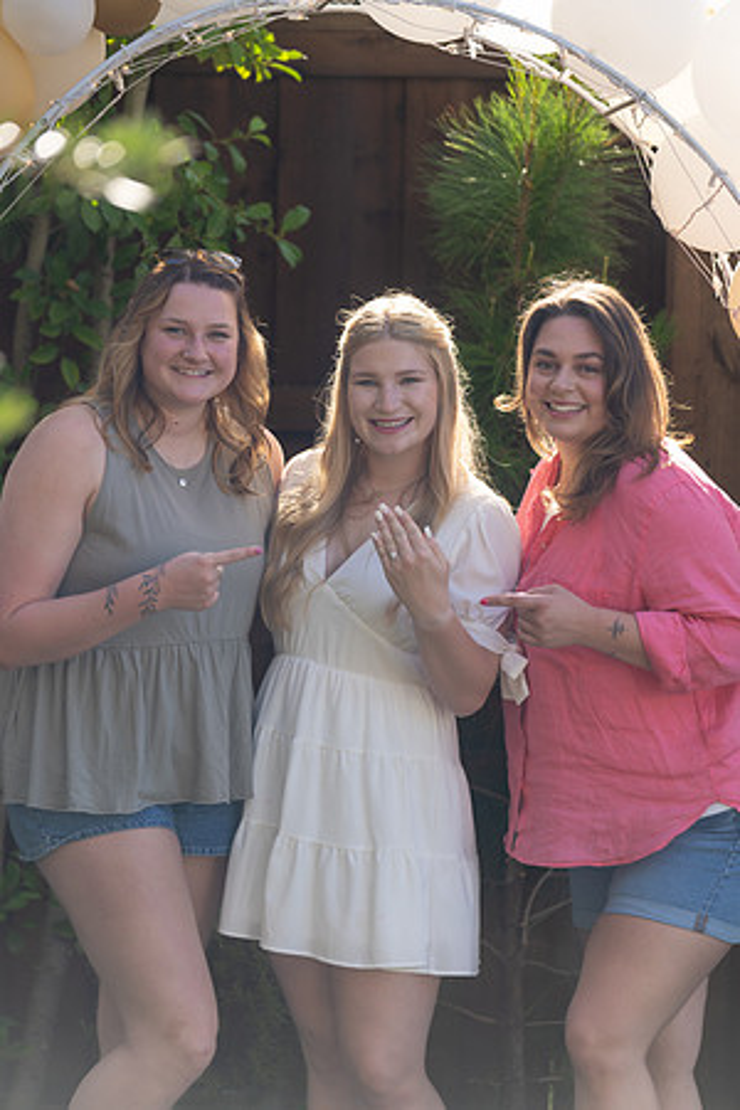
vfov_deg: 14.3
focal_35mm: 143
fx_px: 4409
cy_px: 555
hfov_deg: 9.6
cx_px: 370
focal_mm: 143
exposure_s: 1/640
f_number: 3.5
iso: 100
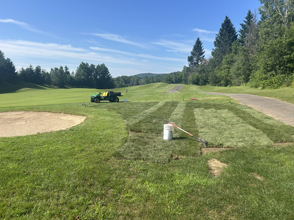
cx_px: 147
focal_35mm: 26
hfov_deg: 67.3
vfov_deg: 53.1
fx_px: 221
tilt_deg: -7.3
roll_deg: -0.4
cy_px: 110
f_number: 1.5
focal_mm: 5.7
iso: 50
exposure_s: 1/3460
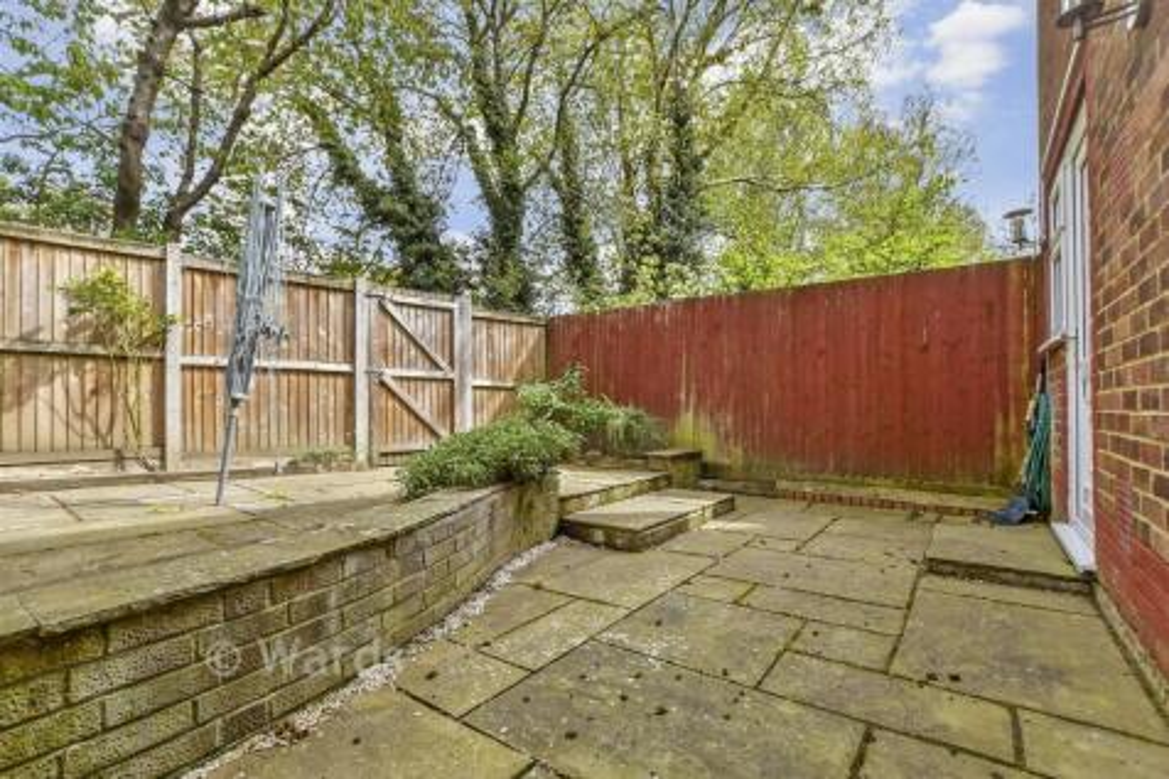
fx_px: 487
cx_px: 584
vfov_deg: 77.3
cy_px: 390
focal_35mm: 15
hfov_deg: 100.4
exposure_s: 1/100
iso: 160
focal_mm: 10
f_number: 8
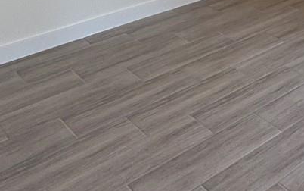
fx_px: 489
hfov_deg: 30.6
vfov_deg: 19.1
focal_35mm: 59
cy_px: -102
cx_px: 339
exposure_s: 1/120
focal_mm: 2.22
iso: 160
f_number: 2.2
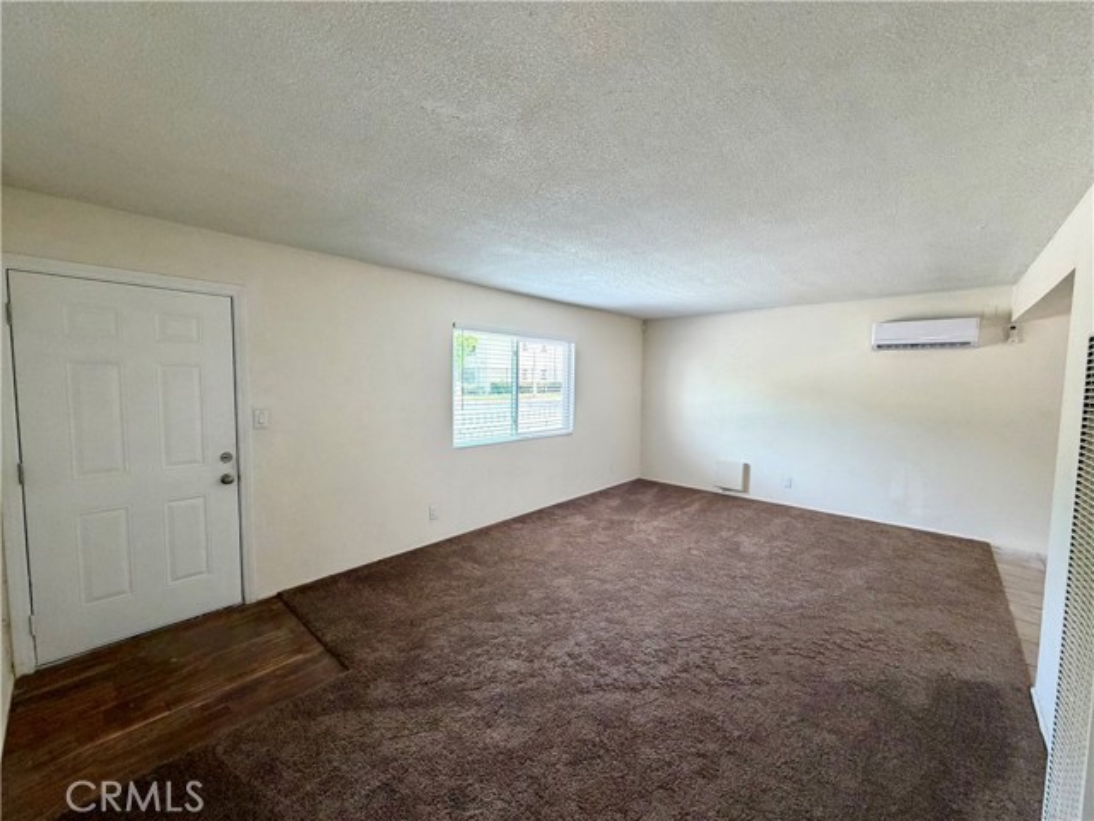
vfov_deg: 85.7
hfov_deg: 102.1
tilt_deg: -4.9
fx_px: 442
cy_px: 410
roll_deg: -0.5
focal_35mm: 14
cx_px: 547
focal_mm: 2.22
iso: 200
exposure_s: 1/60
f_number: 2.2
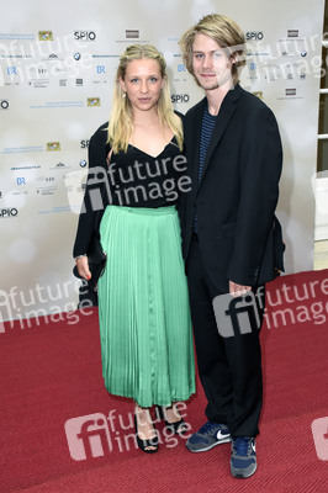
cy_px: 246
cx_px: 164
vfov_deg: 49.6
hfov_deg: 34.2
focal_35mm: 39
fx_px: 534
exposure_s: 1/160
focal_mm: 26
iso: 1600
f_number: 6.3
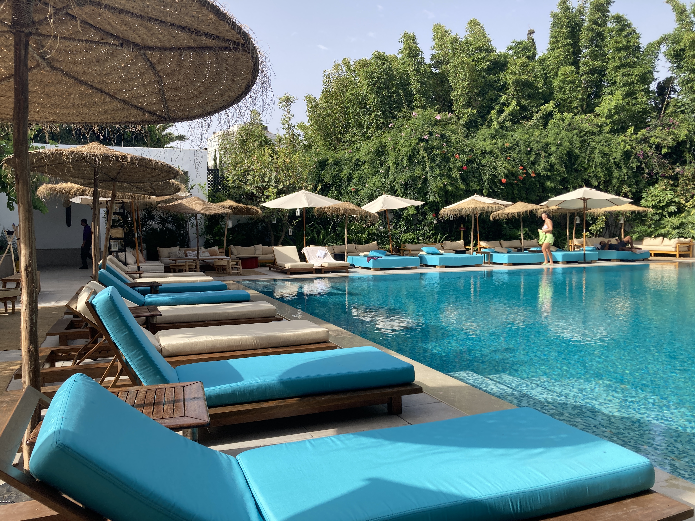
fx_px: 562
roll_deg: +0.4
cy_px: 260
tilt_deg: -2.2
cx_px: 348
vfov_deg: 49.7
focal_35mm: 28
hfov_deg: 63.4
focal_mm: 3.99
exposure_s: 1/1033
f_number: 1.8
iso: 20
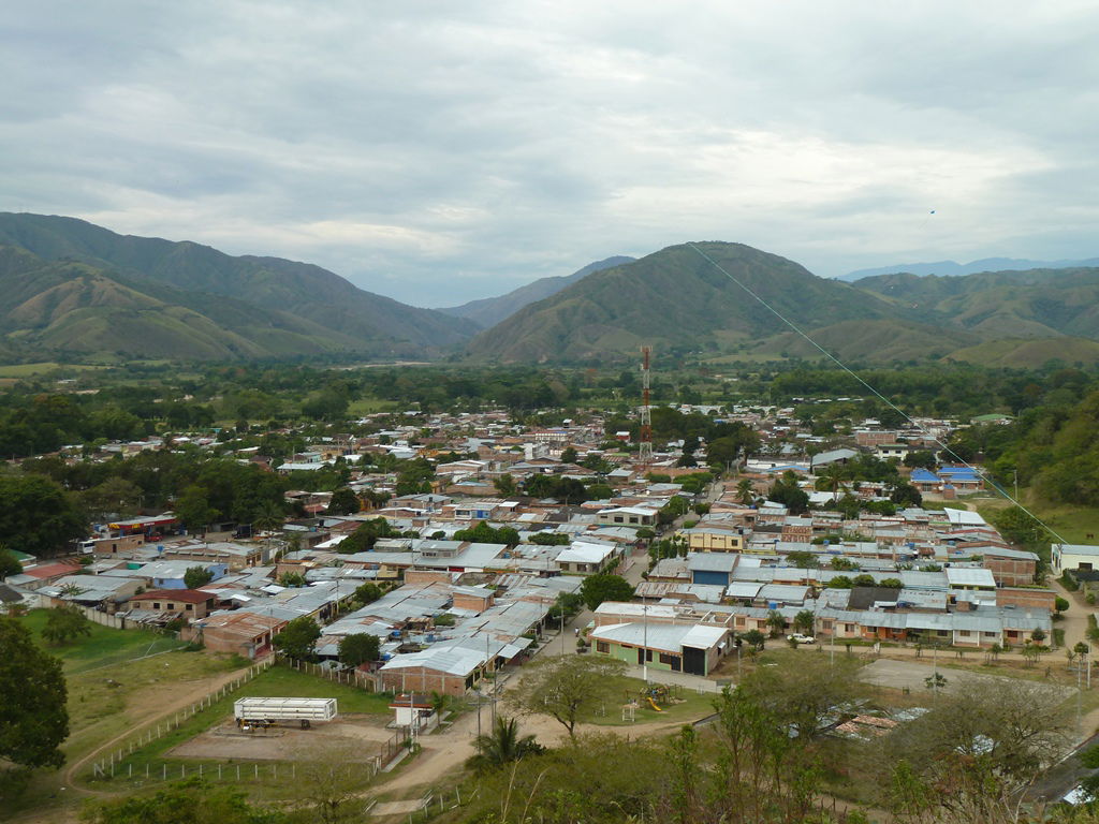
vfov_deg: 36.0
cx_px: 550
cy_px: 412
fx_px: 1270
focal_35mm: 40
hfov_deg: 46.8
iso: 80
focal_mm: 6.5
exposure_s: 1/160
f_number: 4
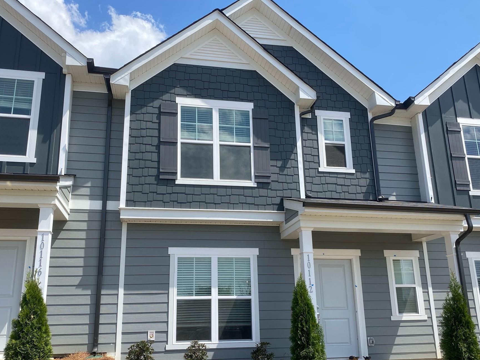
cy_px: 209
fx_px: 430
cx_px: 231
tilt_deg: +14.2
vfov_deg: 45.3
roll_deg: +0.6
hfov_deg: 58.3
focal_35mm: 31
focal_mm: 4.25
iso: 32
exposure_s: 1/2571
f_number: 1.8
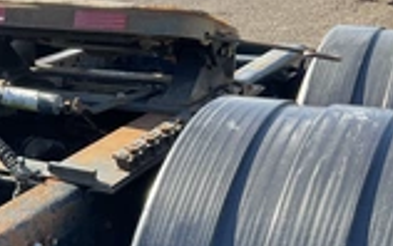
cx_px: -5
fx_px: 836
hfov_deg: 25.1
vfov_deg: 16.5
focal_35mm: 78
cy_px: 229
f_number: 1.8
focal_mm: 3
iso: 25
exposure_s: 1/314
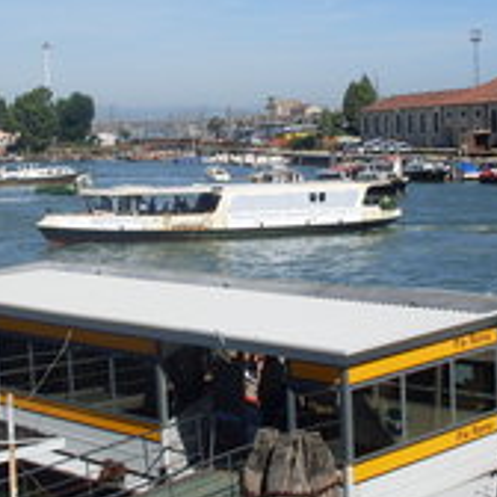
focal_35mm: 80
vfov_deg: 21.6
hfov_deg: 21.6
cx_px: 183
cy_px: 201
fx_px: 1299
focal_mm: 6.3
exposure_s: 1/350
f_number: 8.4
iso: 80
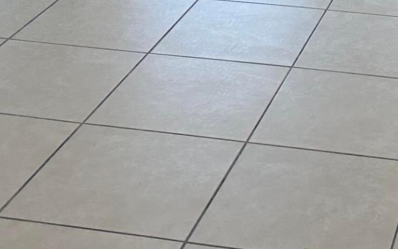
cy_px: -265
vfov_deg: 11.4
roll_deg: -3.0
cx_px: 417
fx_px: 1107
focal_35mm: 102
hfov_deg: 19.7
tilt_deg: -7.5
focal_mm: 6.86
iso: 100
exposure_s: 1/120
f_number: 1.78
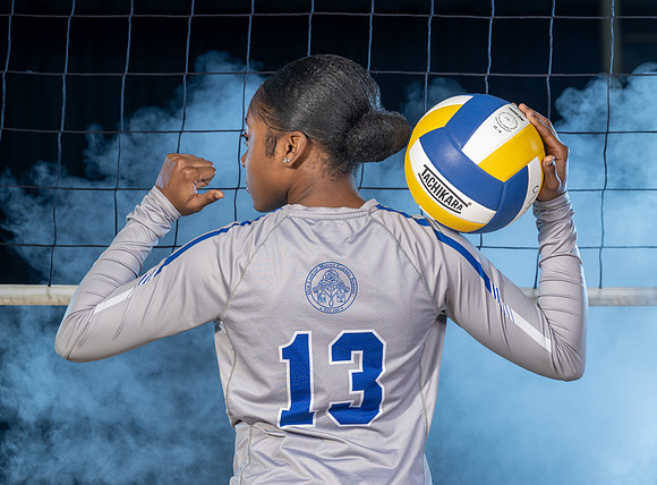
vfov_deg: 7.9
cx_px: 303
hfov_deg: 10.8
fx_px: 3488
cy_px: 176
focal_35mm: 185
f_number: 6.3
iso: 160
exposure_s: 1/100
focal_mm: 135
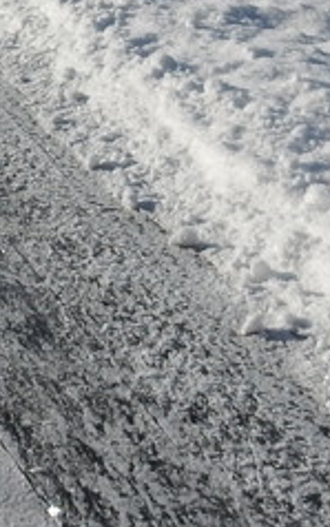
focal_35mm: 107
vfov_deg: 18.0
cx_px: -261
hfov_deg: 11.4
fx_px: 1538
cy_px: -186
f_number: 4.5
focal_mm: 4.5
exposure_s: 1/2000
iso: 125
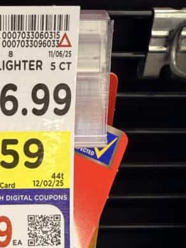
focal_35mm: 63
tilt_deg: -29.5
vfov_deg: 28.4
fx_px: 451
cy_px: 259
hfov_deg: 22.1
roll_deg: -0.2
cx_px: -15
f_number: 2.2
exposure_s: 1/66
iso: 160
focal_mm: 2.22
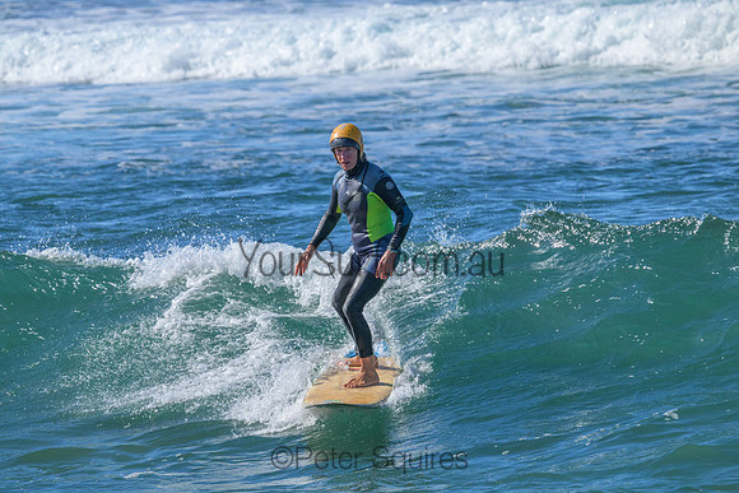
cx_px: 370
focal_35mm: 480
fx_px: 9855
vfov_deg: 2.9
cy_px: 246
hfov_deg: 4.3
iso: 2500
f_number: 11
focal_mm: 480
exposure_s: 1/2000
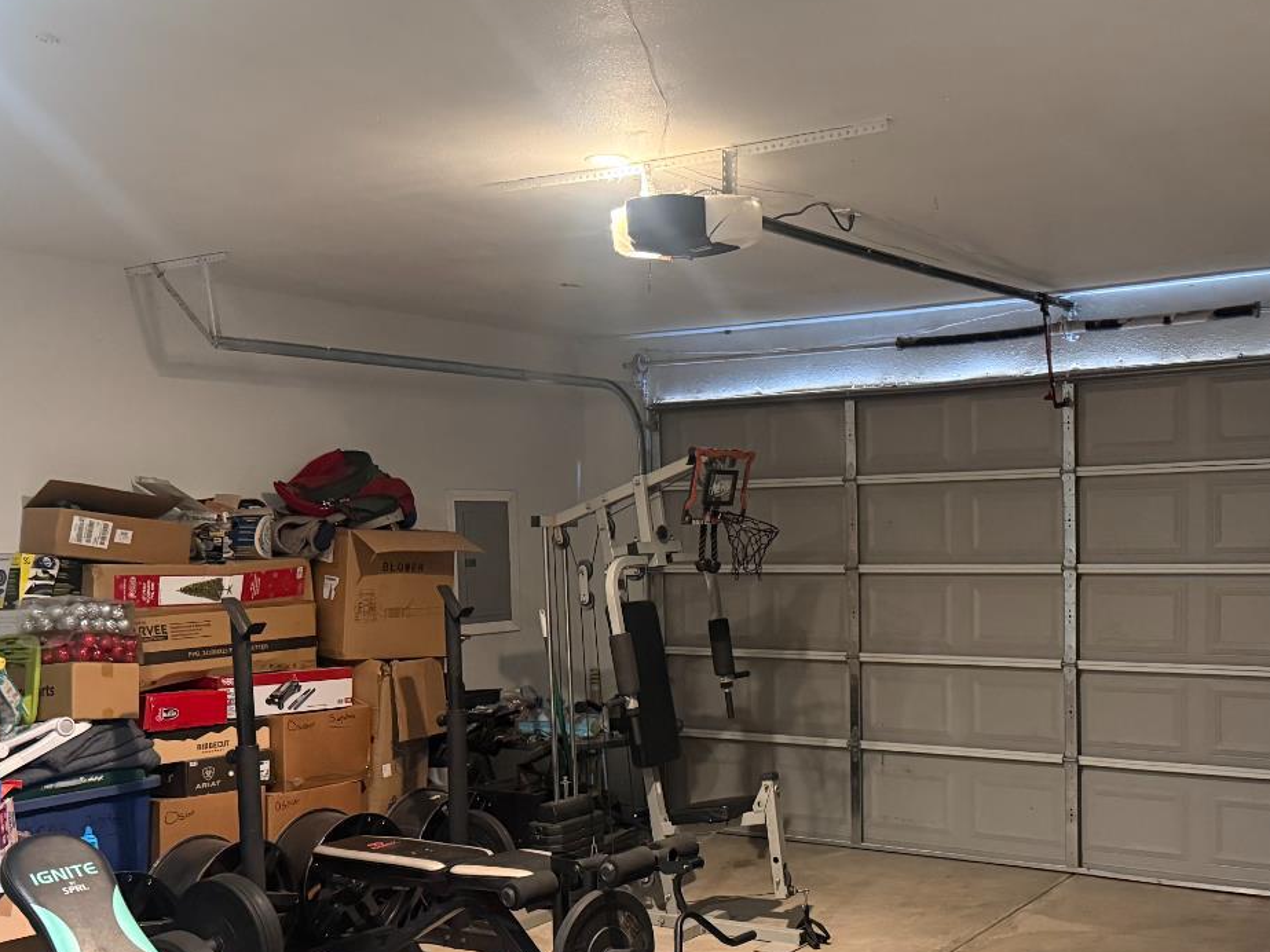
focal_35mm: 39
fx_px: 1431
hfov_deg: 47.4
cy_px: 601
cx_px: 804
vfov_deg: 36.6
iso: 1000
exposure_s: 1/36
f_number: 1.78
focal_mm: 6.76
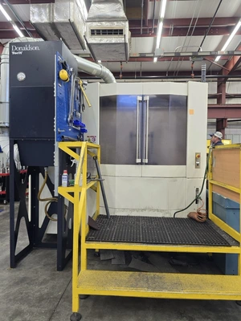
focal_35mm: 23
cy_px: 160
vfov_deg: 73.9
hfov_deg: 58.9
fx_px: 214
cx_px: 120
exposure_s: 1/120
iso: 160
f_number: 1.7
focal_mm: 6.3
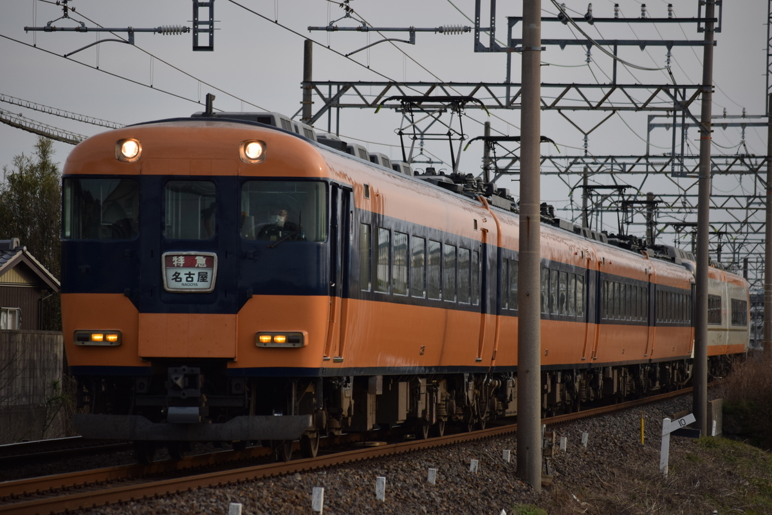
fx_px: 4342
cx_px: 386
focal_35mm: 202
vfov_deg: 6.8
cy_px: 258
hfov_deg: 10.2
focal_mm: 135
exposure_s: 1/800
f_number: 5
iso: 200
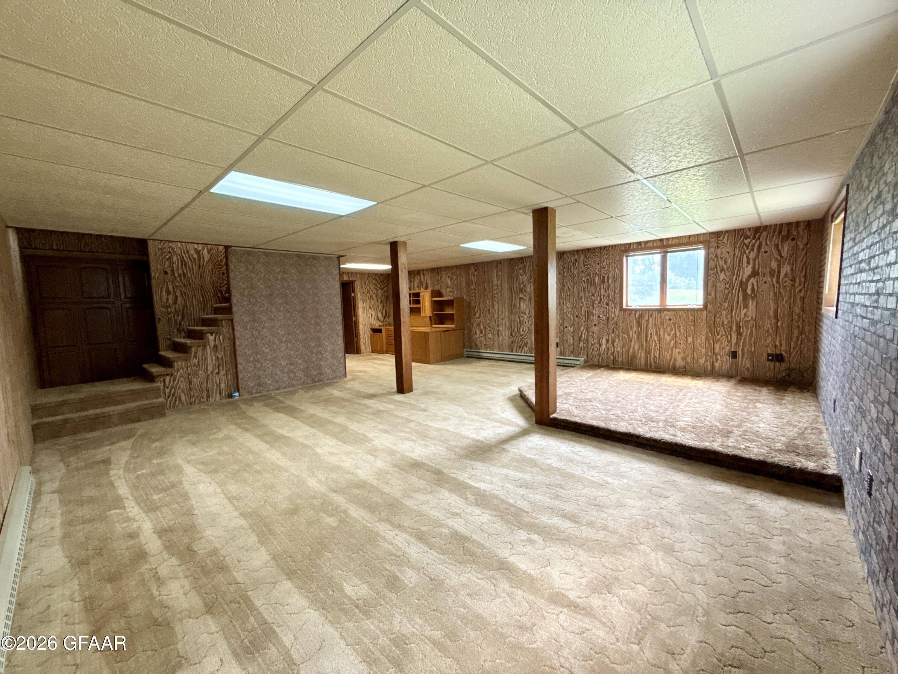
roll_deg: +1.9
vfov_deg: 85.7
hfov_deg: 102.1
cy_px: 337
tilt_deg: -5.2
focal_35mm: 14
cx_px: 449
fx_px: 363
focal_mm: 2.22
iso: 640
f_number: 2.2
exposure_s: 1/120
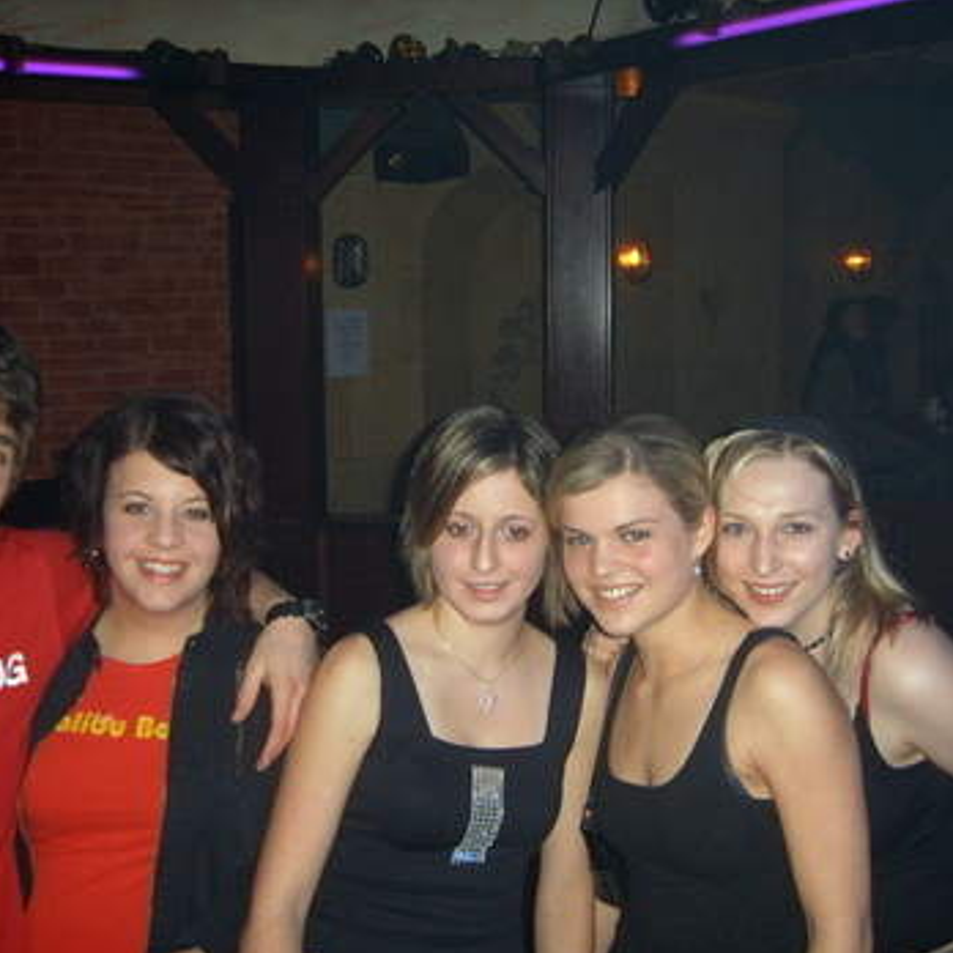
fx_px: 1308
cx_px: 422
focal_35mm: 42
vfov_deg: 40.0
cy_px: 482
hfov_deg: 40.0
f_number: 2.8
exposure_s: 1/30
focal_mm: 5.8
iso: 100
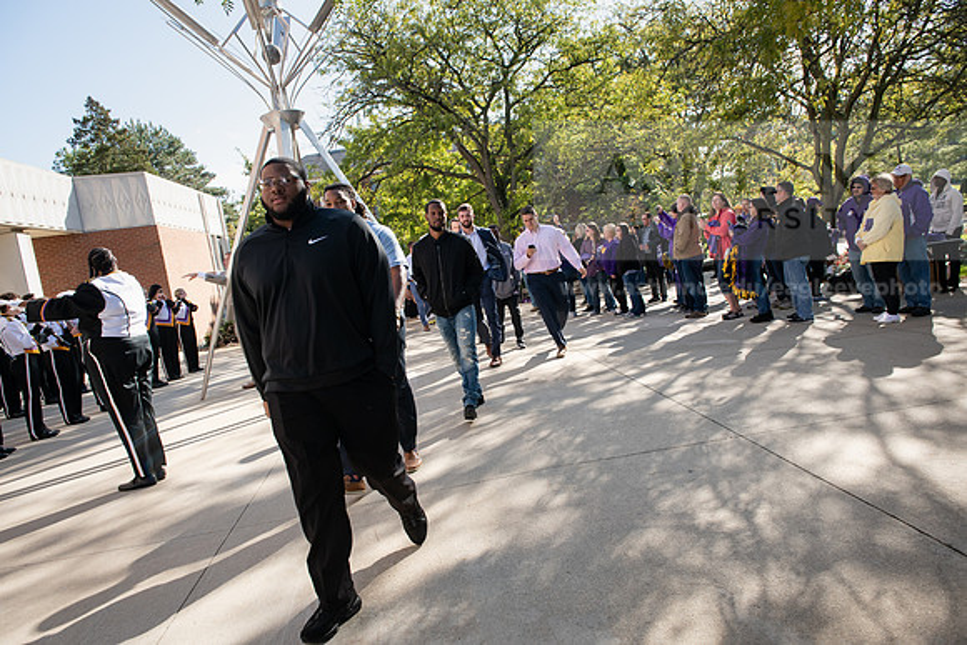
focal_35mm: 24
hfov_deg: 73.7
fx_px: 645
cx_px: 484
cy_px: 322
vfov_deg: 53.2
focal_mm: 24
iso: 400
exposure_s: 1/500
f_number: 6.3
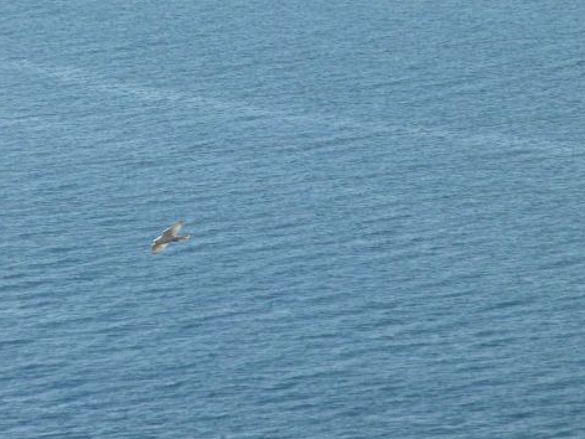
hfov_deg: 3.9
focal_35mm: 508
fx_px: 8585
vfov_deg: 2.9
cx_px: 294
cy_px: 133
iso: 200
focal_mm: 49.2
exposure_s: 1/1000
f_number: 4.9
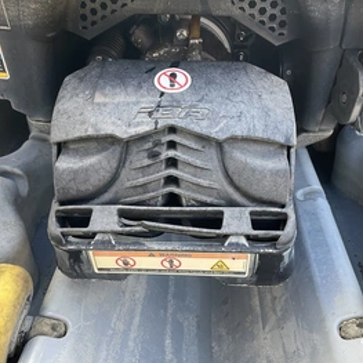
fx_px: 463
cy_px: 185
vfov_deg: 42.8
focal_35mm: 39
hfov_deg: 42.8
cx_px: 184
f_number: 1.8
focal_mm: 3
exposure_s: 1/122
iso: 25
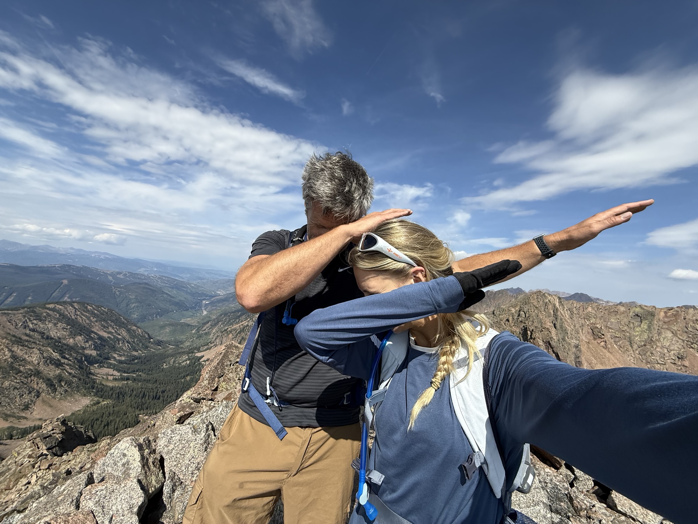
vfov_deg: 85.7
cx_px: 349
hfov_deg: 102.1
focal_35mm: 14
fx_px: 282
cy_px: 262
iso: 50
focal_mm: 2.22
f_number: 2.2
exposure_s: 1/2024
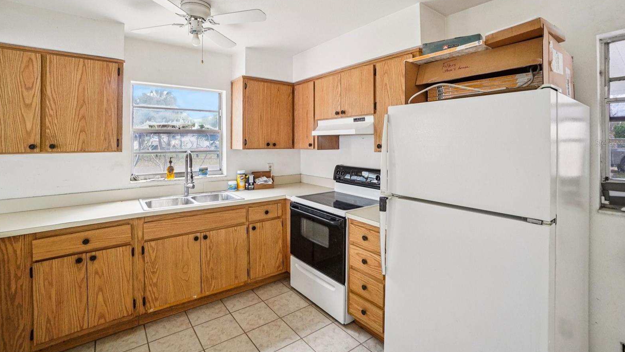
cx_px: 313
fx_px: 265
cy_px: 143
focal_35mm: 16
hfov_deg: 99.4
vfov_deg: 66.5
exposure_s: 1/30
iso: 640
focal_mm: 10
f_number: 8
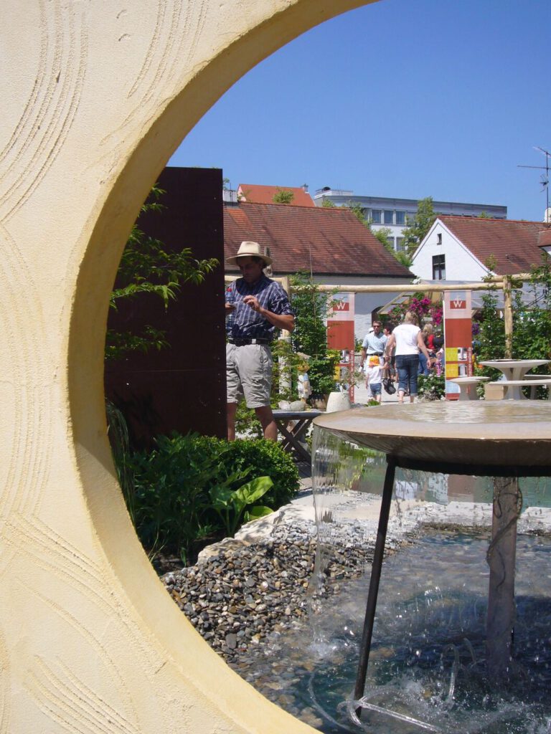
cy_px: 367
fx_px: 891
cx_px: 276
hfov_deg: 34.3
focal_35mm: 42
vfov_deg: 44.8
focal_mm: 6.9
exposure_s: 1/320
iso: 80
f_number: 7.1
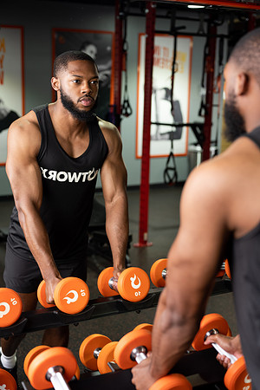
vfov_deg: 39.6
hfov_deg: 27.0
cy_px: 195
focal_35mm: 50
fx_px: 542
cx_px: 130
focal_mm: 50
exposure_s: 1/125
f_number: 2.8
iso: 640
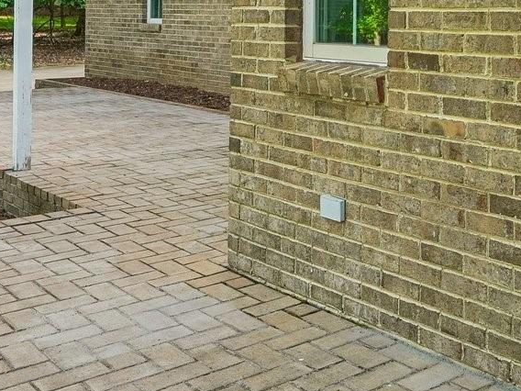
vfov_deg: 26.9
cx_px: 471
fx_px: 783
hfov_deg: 34.7
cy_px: 24
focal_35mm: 52
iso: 250
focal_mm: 10
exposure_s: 1/30
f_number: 8
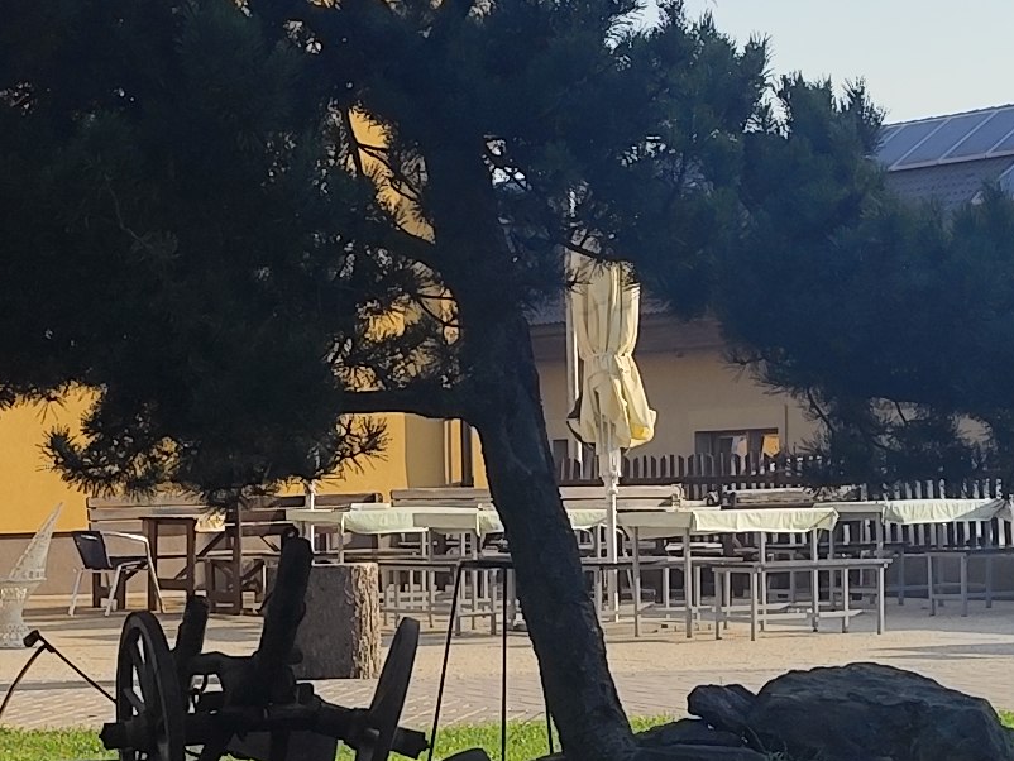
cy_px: 496
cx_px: 30
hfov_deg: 16.5
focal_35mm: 117
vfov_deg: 12.7
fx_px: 3428
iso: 50
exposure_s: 1/954
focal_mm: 6.19
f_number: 1.65
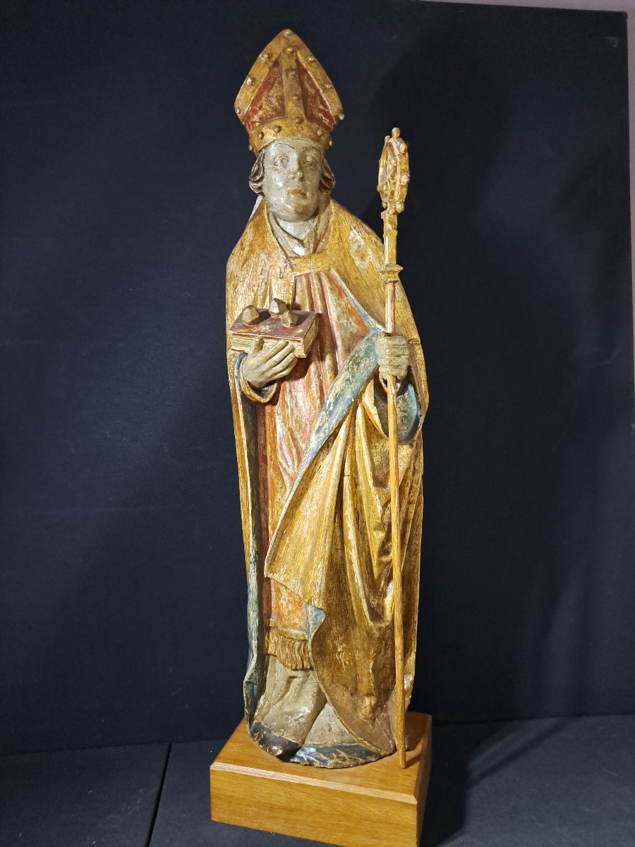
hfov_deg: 56.8
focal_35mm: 24
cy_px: 424
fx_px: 587
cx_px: 318
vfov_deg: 71.6
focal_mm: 5.23
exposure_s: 1/17
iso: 1000
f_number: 1.8
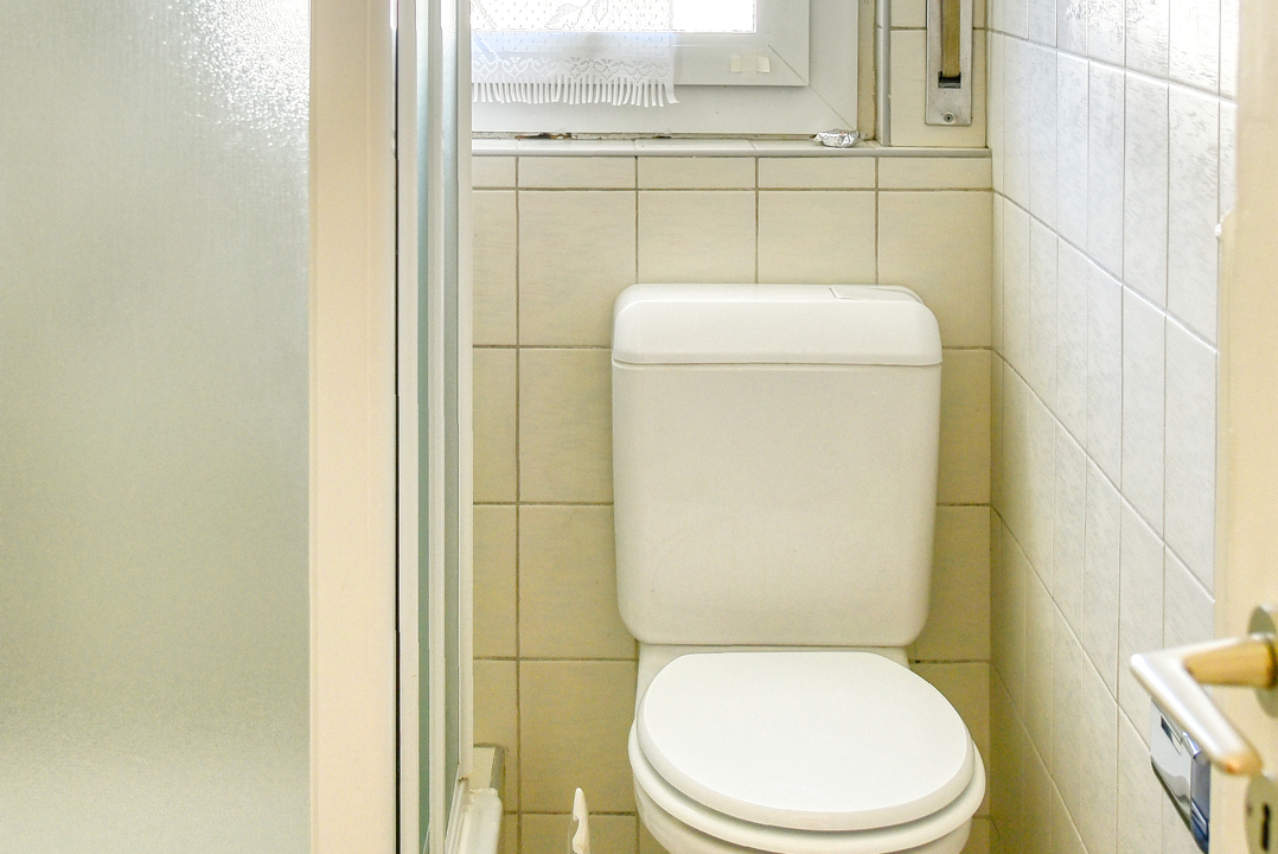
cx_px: 515
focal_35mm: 57
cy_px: -69
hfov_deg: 34.9
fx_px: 2024
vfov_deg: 22.5
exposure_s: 1/400
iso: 250
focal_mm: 24
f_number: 10
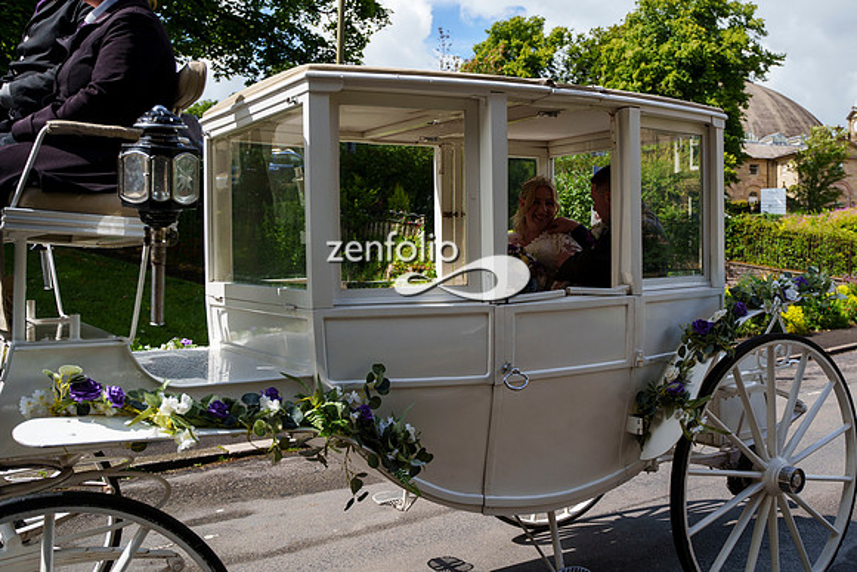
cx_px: 542
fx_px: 852
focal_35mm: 36
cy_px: 245
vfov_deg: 37.0
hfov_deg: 52.7
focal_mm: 28
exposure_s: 1/2500
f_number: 3.5
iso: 200
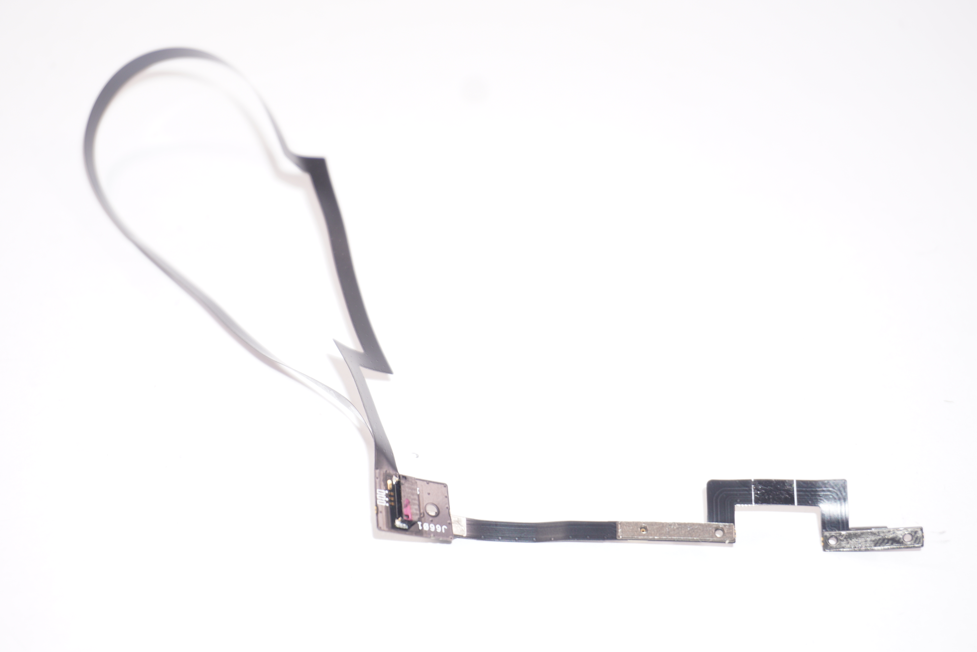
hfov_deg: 30.7
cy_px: 324
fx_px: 1778
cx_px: 483
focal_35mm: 66
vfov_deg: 20.8
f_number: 5.6
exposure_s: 1/80
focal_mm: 43
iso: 160
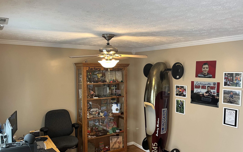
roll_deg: -1.1
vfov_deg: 41.6
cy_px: 92
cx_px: 120
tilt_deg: -8.4
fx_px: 199
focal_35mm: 30
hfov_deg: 62.9
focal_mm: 5.1
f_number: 1.6
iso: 160
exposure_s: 1/60
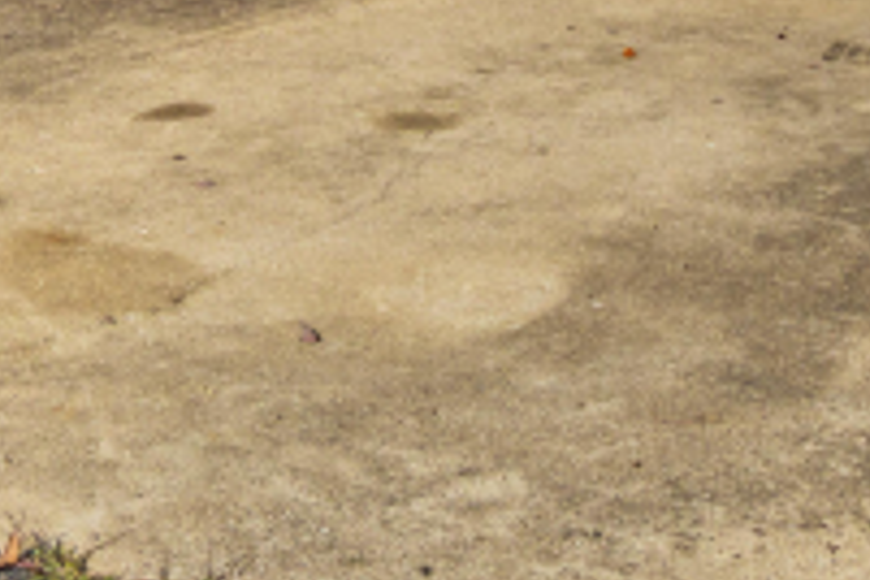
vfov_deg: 14.6
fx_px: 2027
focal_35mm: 84
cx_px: 467
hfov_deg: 24.2
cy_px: -411
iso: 400
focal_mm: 15
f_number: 8
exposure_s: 1/1250
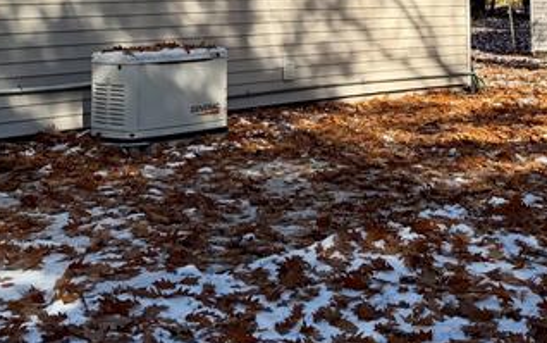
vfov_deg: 15.4
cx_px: 311
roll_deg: +0.7
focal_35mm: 82
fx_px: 1223
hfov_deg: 25.2
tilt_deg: +2.6
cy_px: -64
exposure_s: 1/3759
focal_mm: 6.76
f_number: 1.78
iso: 100
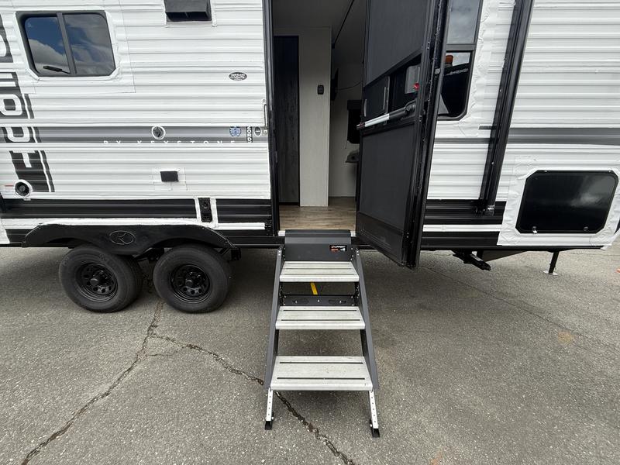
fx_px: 251
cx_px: 310
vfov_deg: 85.7
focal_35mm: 14
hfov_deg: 102.1
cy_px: 232
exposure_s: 1/427
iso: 50
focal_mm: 2.22
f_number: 2.2
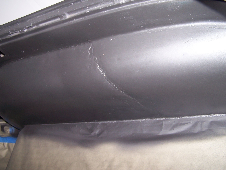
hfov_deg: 49.0
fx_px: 248
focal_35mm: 38
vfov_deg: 37.7
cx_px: 113
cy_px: 85
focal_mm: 6.3
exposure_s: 1/60
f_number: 2.8
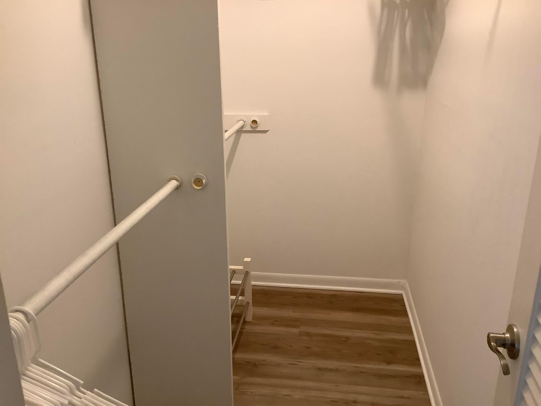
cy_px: 203
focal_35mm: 31
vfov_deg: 45.4
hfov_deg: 58.4
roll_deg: -0.8
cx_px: 270
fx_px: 484
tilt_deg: -18.4
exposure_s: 1/60
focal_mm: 3.3
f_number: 2.4
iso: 320
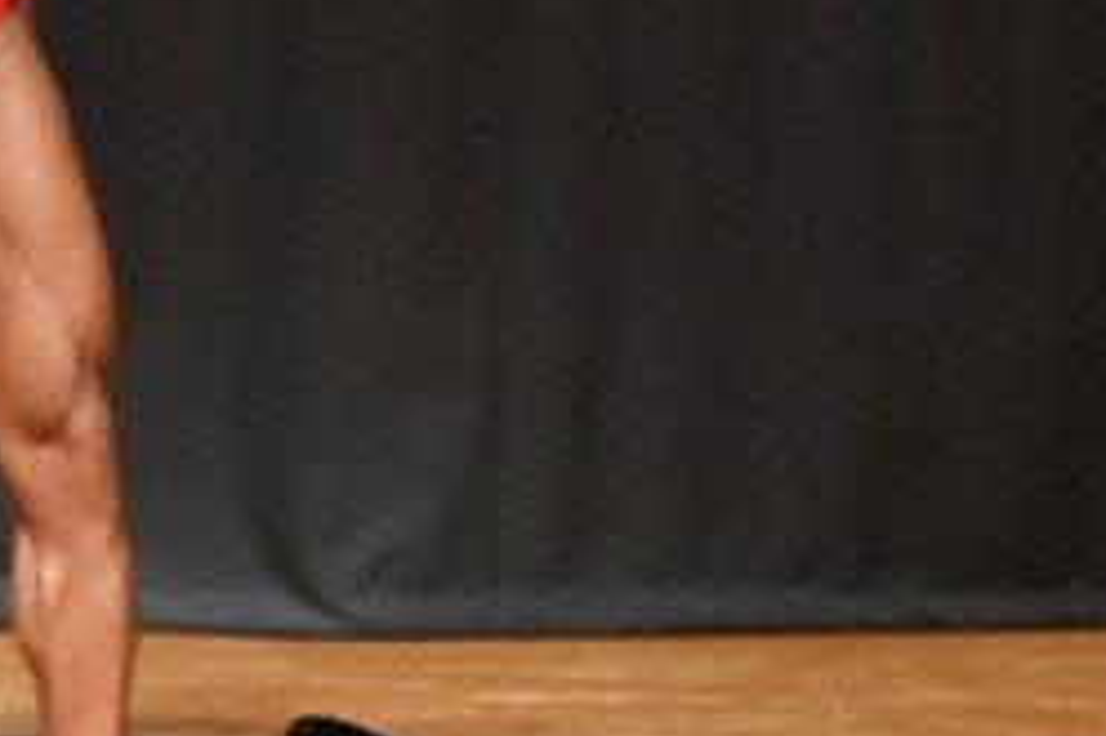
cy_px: 45
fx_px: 24499
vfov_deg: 1.7
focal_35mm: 798
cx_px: -20
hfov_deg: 2.6
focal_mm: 170
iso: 12800
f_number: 5.6
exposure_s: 1/400
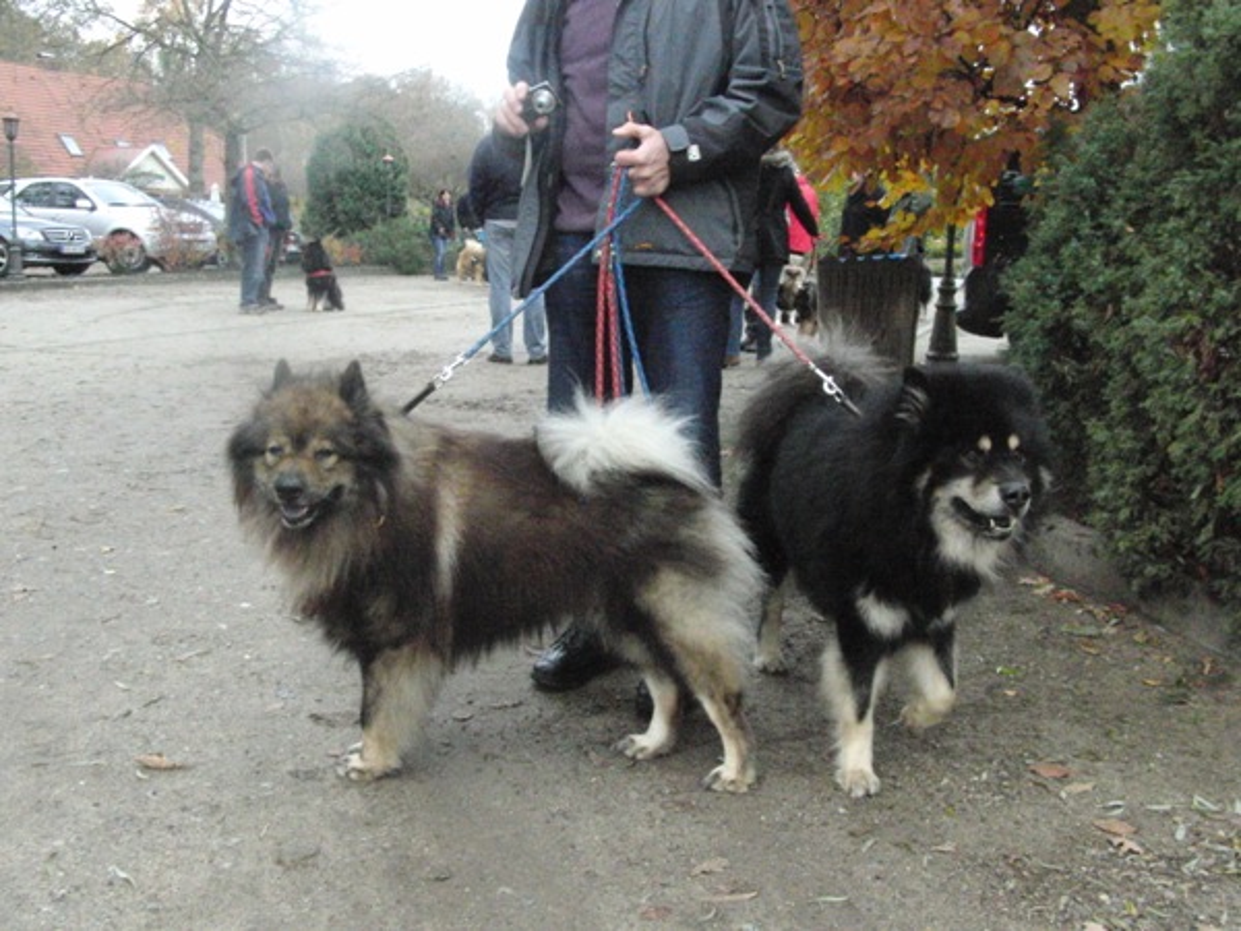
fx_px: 1326
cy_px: 466
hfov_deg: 50.1
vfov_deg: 38.7
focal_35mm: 37
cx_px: 620
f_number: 8.5
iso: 1600
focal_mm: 6.42
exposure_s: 1/160
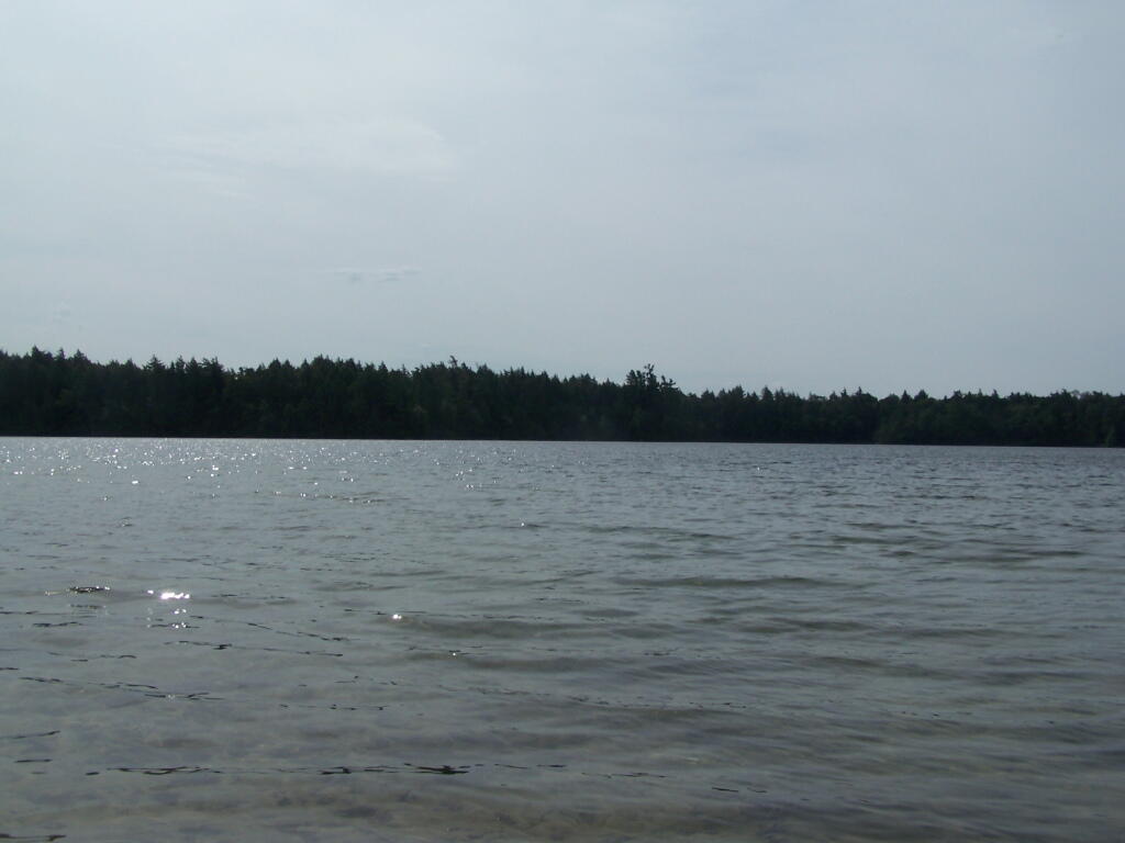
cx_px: 562
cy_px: 422
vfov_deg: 37.7
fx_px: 1235
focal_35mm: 38
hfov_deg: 49.0
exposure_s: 1/1250
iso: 80
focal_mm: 6.3
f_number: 5.6
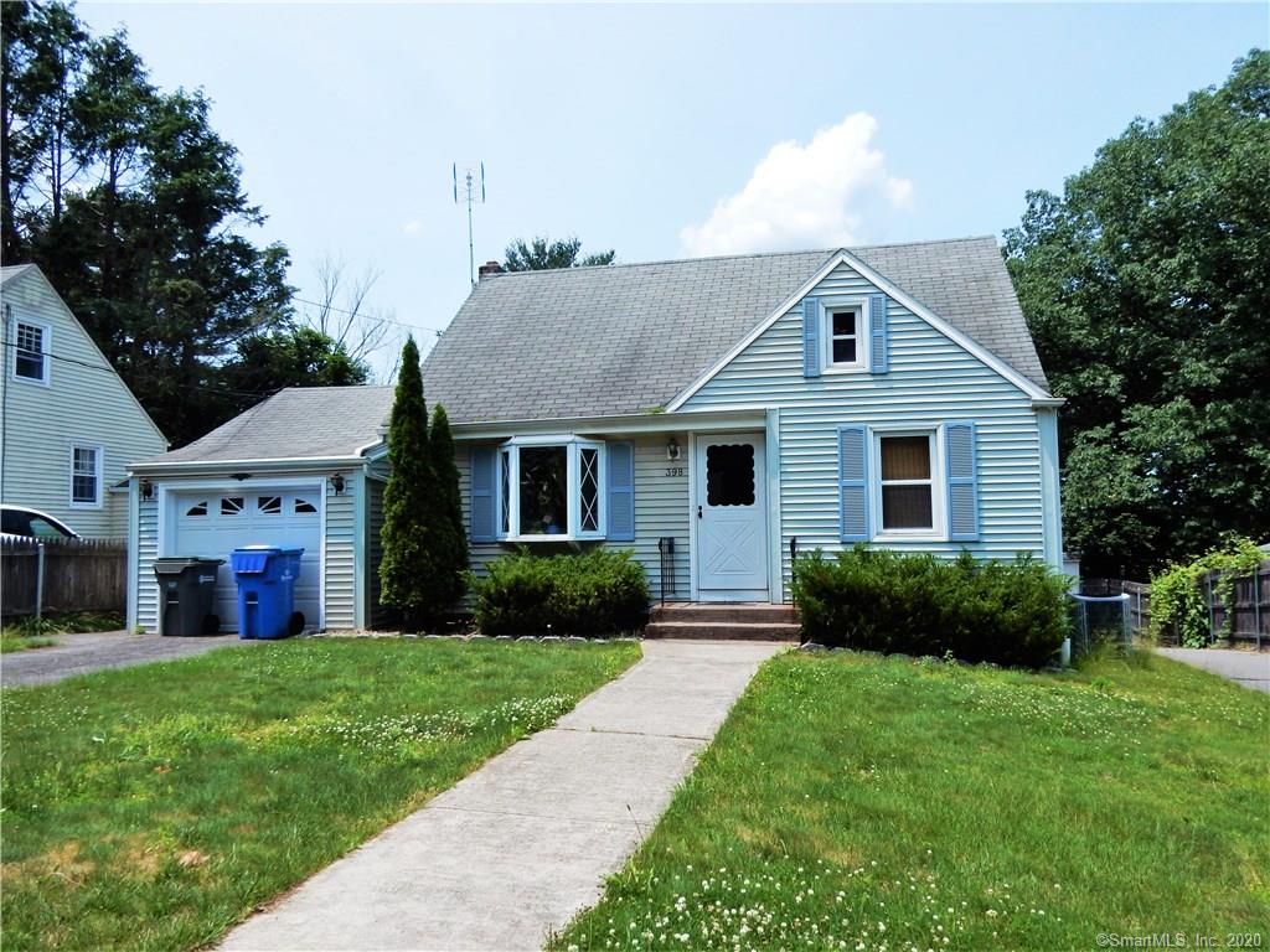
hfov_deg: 69.4
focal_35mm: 25
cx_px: 635
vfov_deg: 54.9
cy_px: 476
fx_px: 917
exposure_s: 1/1600
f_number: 3.7
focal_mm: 4.5
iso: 125
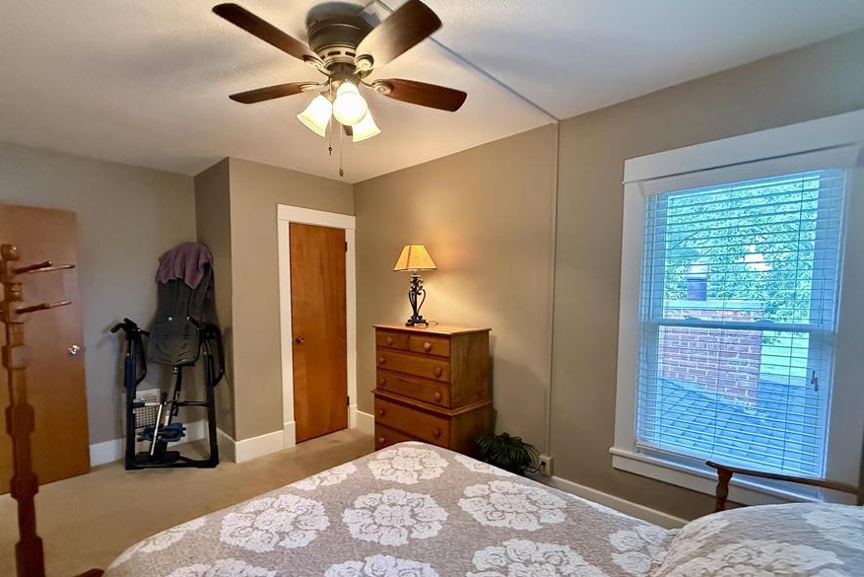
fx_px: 408
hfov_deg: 93.2
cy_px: 322
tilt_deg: -3.8
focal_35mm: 17
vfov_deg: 70.2
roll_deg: +0.0
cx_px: 407
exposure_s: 1/60
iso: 1250
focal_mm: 2.22
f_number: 2.2
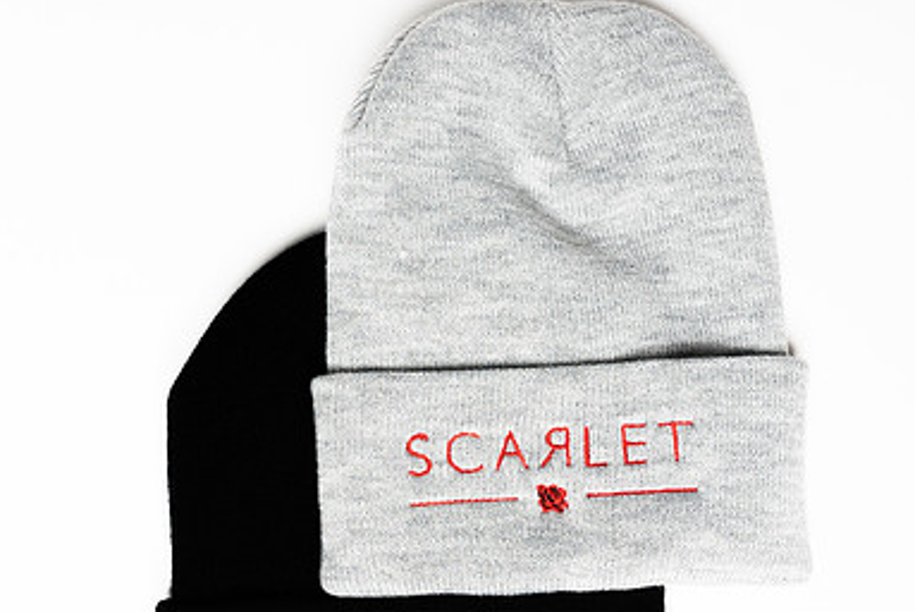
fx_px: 1348
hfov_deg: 37.4
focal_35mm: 53
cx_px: 375
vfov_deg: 25.5
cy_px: 388
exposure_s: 1/160
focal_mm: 35
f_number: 7.1
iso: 100
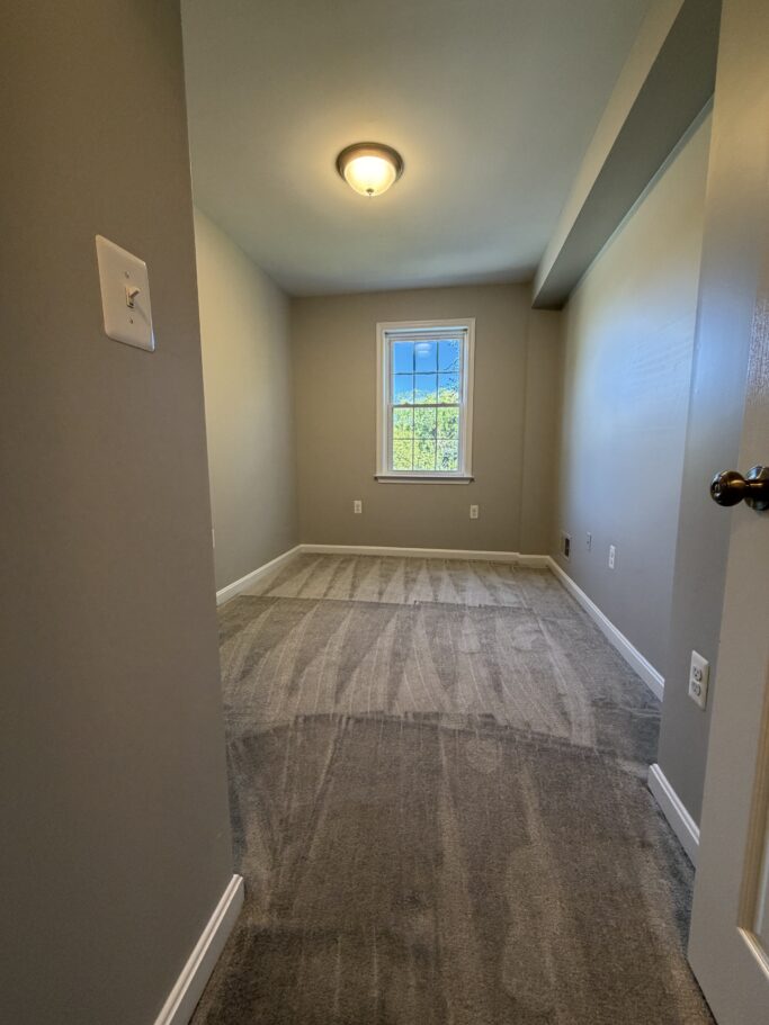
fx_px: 415
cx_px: 384
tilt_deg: -6.2
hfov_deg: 85.7
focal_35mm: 14
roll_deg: +0.5
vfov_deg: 102.1
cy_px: 512
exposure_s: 1/60
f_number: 2.2
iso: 200
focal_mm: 2.22
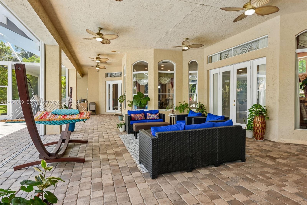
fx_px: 171
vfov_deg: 61.9
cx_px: 154
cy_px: 102
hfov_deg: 84.0
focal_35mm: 20
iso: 200
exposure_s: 1/13
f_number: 9
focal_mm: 20
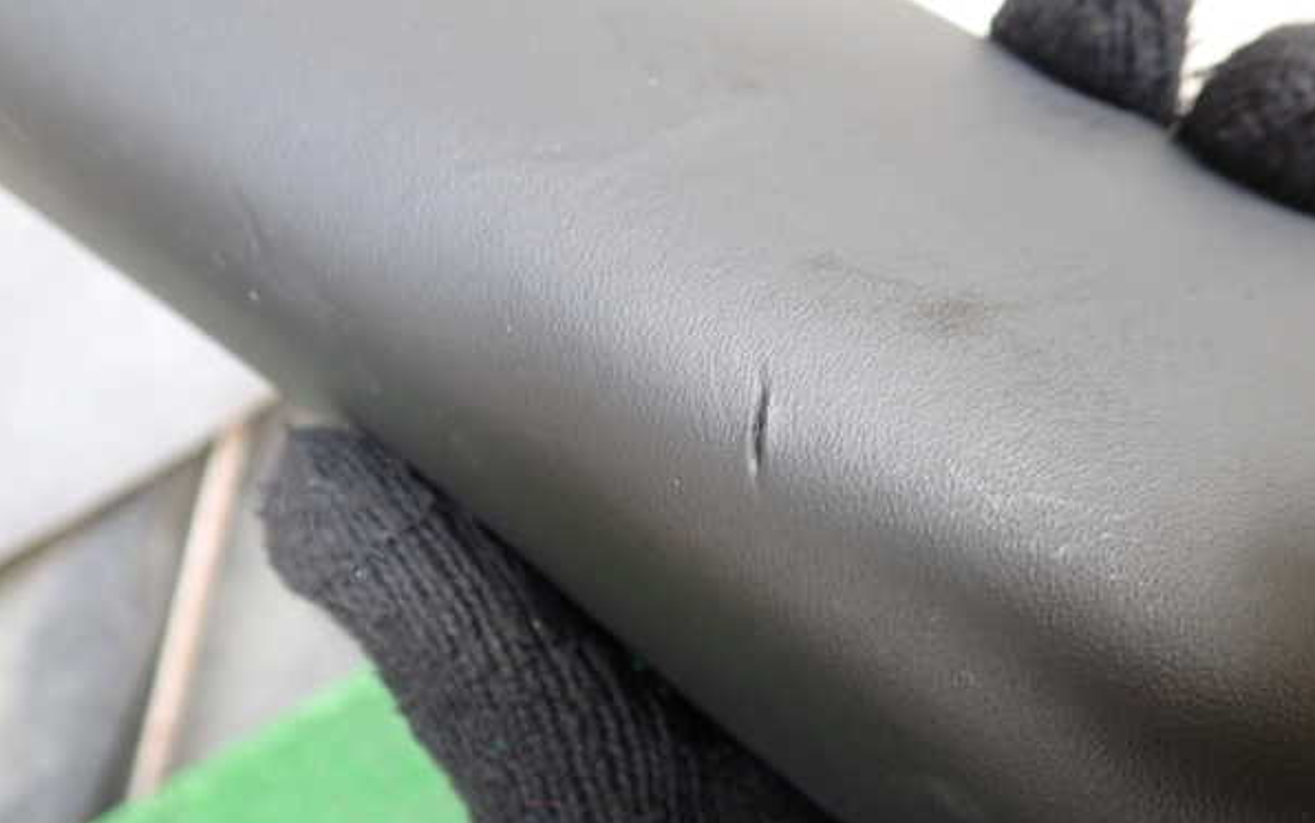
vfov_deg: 39.5
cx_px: 658
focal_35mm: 32
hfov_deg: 59.6
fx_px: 1147
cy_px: 426
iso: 200
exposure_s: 1/40
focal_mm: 5.4
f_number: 2.3
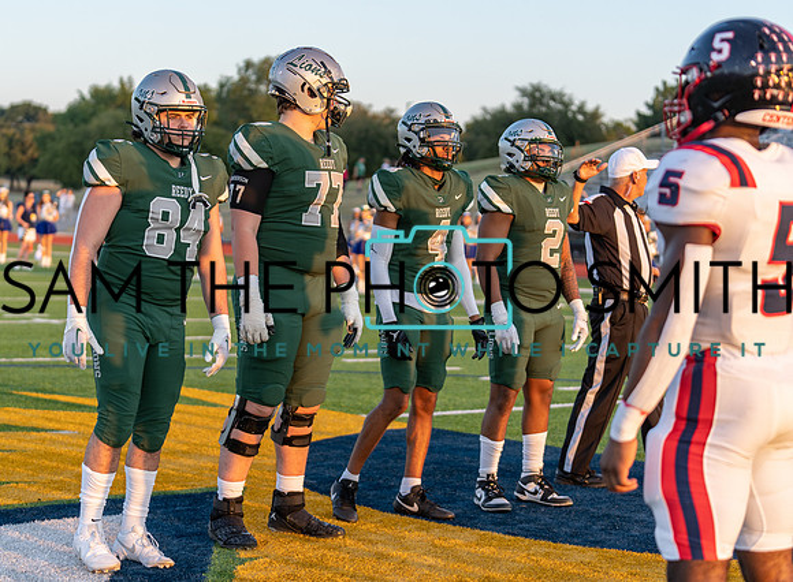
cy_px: 291
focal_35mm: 75
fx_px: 1698
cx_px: 356
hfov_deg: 26.3
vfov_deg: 19.5
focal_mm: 70
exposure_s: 1/400
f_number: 2.8
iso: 160
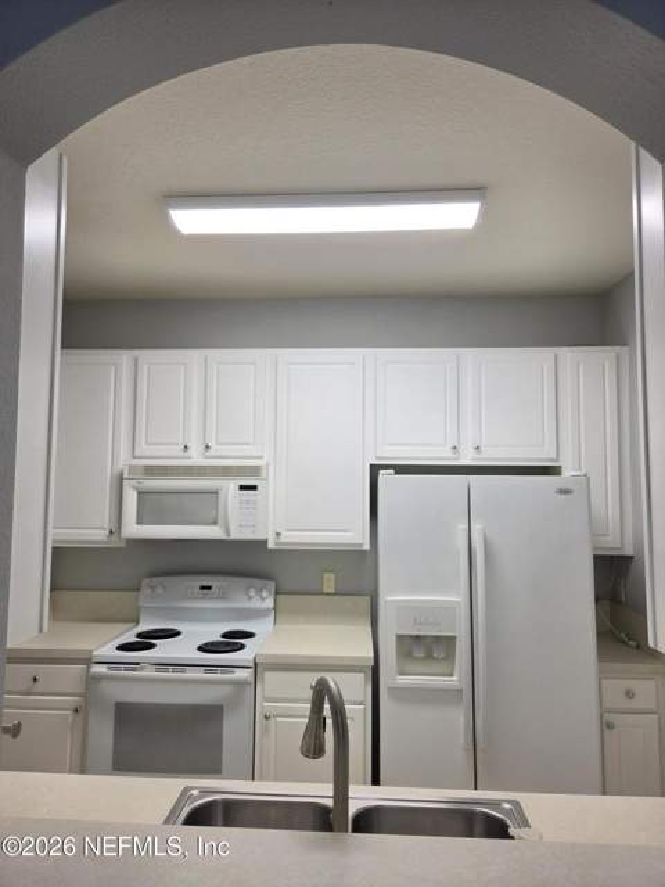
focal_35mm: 23
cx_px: 332
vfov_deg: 73.9
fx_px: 589
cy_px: 444
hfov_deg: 58.9
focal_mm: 5.4
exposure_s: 1/120
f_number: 1.8
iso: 50
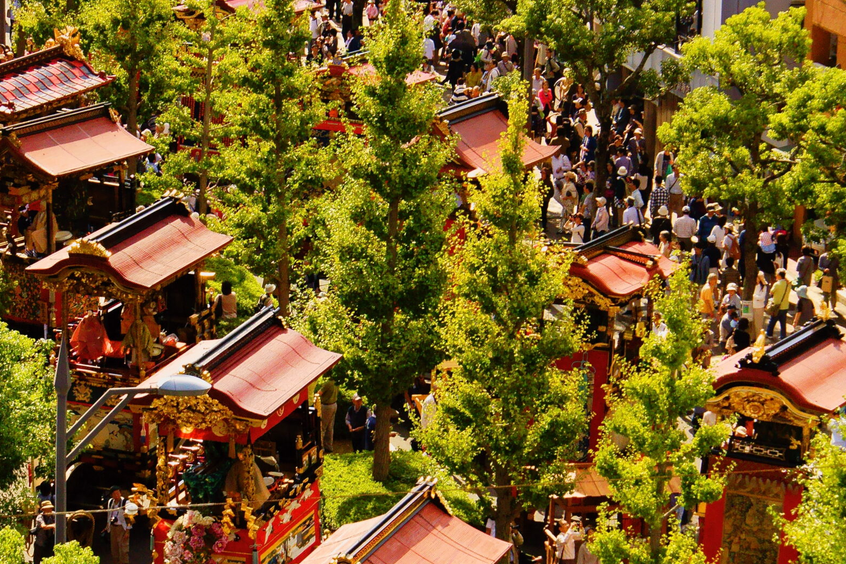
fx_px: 4018
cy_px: 347
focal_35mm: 171
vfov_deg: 8.0
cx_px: 428
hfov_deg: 12.0
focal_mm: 70
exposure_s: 1/1000
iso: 800
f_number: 10
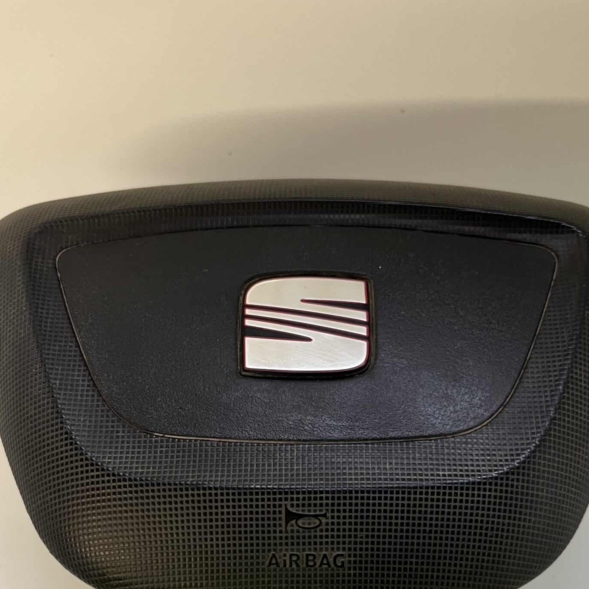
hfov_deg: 39.2
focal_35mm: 43
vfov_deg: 37.2
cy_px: 506
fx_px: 828
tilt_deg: -81.2
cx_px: 306
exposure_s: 1/50
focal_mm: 5.1
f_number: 1.6
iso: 80
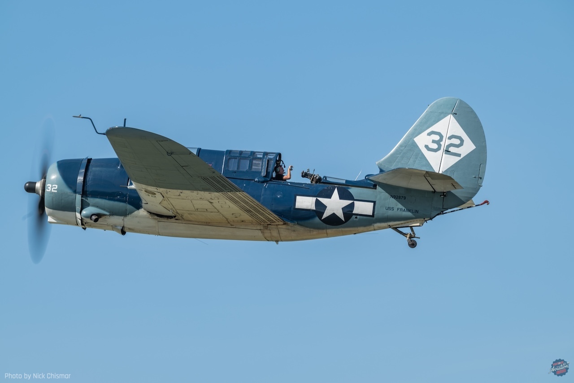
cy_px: 192
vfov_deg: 2.3
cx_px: 287
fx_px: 9565
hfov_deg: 3.4
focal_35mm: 600
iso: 64
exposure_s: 1/100
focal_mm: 600
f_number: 10
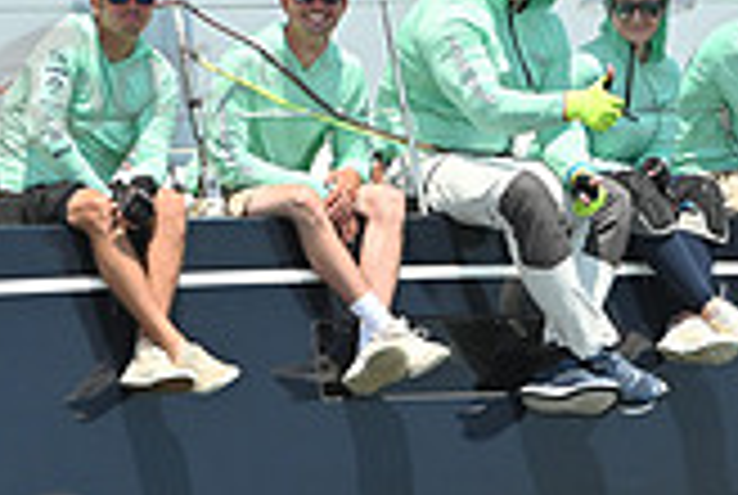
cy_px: 290
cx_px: 567
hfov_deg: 2.9
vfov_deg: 2.0
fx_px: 14499
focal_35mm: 706
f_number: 8
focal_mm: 200
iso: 320
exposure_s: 1/1250
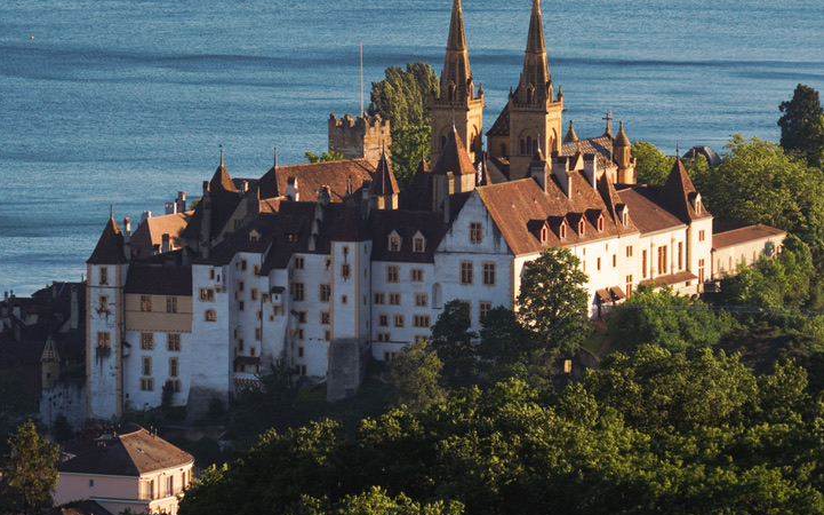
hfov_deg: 4.9
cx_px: 411
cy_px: 246
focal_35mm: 431
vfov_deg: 3.0
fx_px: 9670
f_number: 6.3
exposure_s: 1/320
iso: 125
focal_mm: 187
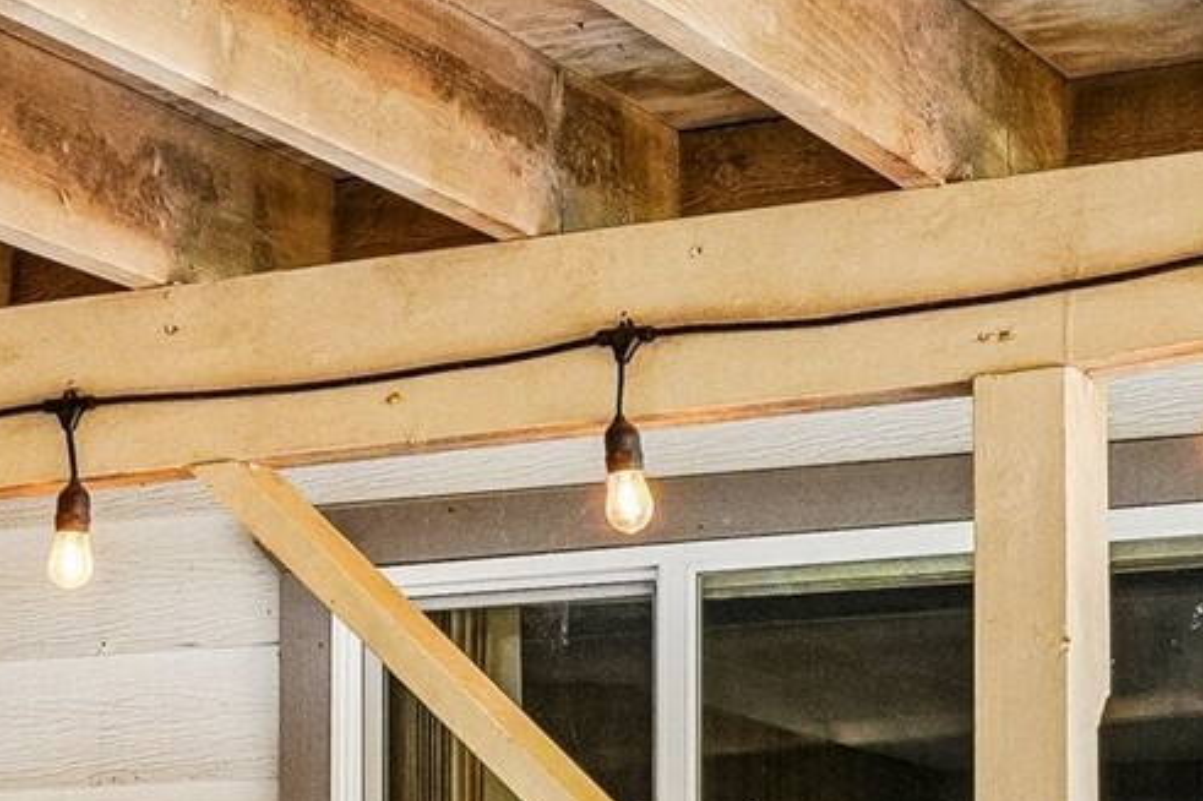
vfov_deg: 10.3
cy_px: 1202
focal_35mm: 128
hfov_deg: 15.8
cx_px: 97
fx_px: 4276
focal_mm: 25
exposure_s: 1/125
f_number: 8
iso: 1600
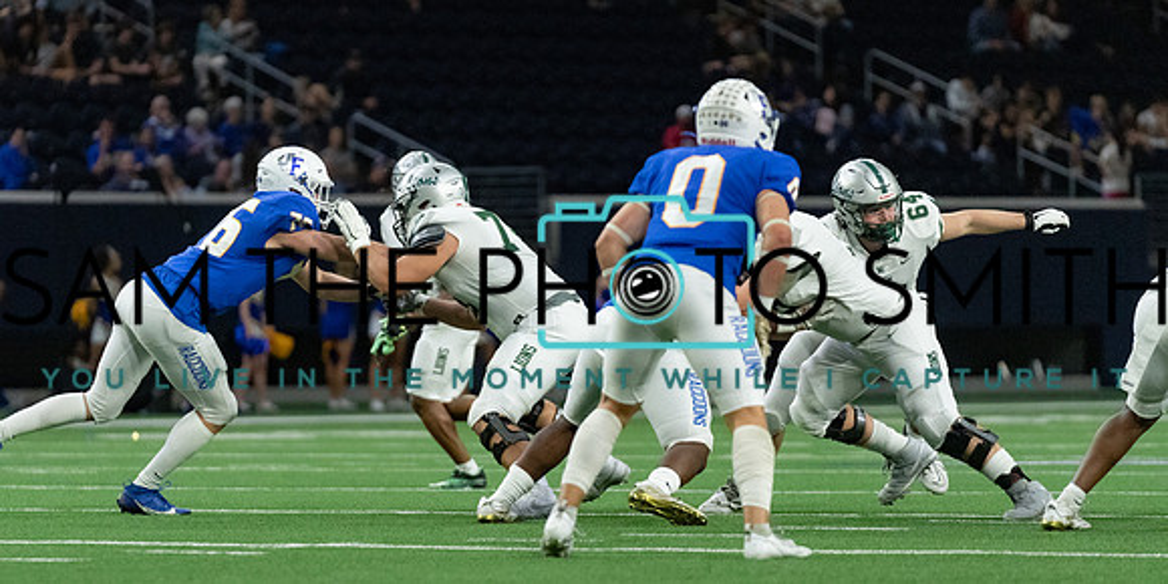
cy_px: 340
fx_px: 9173
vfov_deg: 3.6
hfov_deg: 7.3
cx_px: 475
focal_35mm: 304
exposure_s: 1/1250
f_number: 2.8
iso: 4000
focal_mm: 200
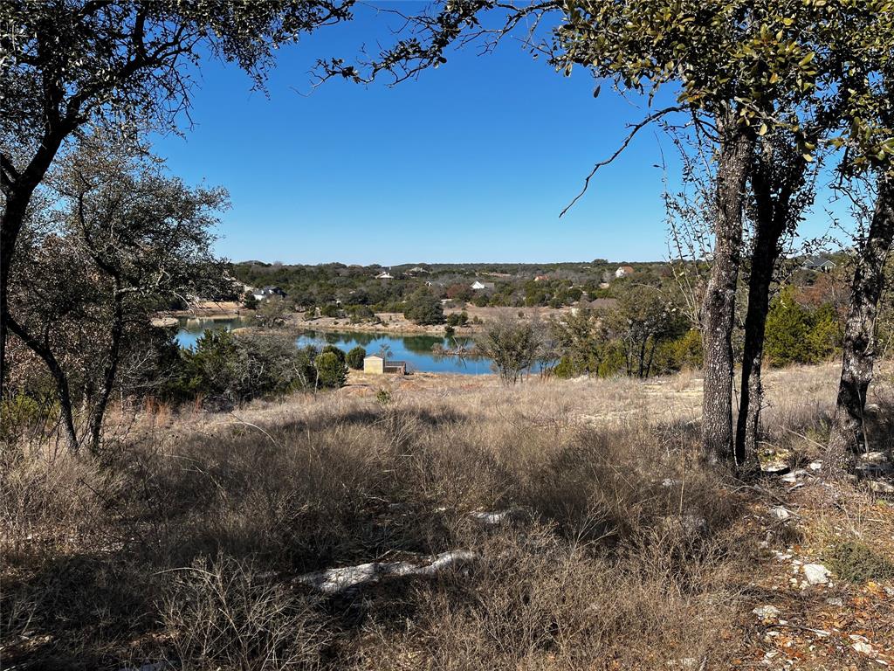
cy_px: 336
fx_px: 671
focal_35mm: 26
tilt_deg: -3.5
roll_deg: -0.2
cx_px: 447
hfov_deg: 67.3
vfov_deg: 53.1
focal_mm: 5.1
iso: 50
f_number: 1.6
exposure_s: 1/3215
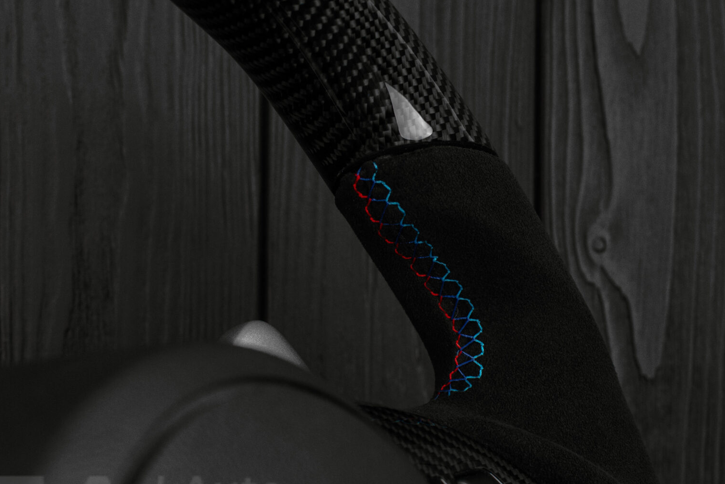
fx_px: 1789
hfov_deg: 22.9
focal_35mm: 89
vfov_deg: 15.4
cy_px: 242
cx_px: 420
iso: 500
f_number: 6.3
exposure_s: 1/125
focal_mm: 35
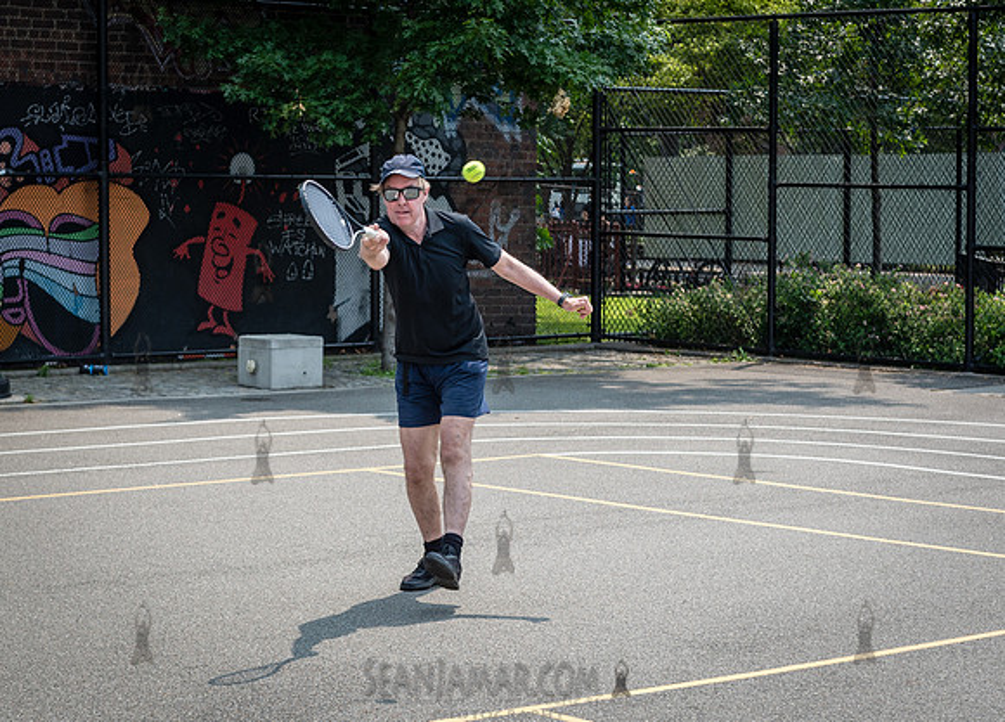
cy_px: 341
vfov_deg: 15.1
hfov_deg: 20.9
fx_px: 2723
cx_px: 389
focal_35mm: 95
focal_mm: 60
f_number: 4.5
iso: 200
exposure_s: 1/1000
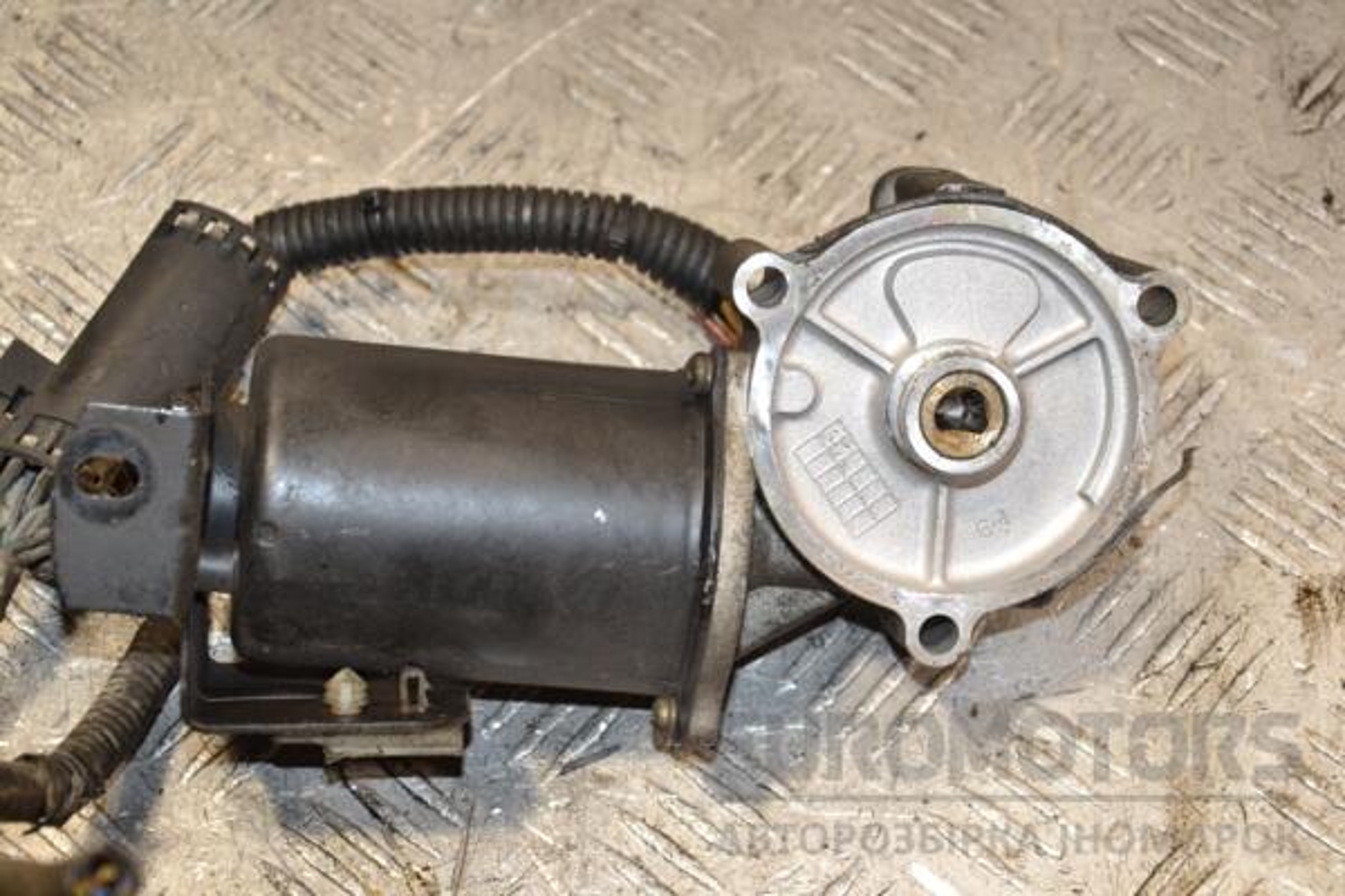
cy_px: 448
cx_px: 672
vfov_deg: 14.7
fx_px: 3474
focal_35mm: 93
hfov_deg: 21.9
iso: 800
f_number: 6.3
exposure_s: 1/200
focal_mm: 62
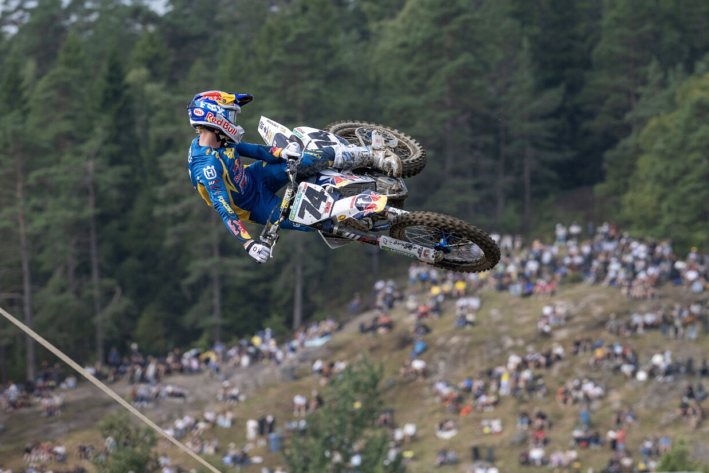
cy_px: 236
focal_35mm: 300
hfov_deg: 6.9
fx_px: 5909
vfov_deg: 4.6
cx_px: 354
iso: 400
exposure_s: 1/1250
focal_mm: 300
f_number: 6.3
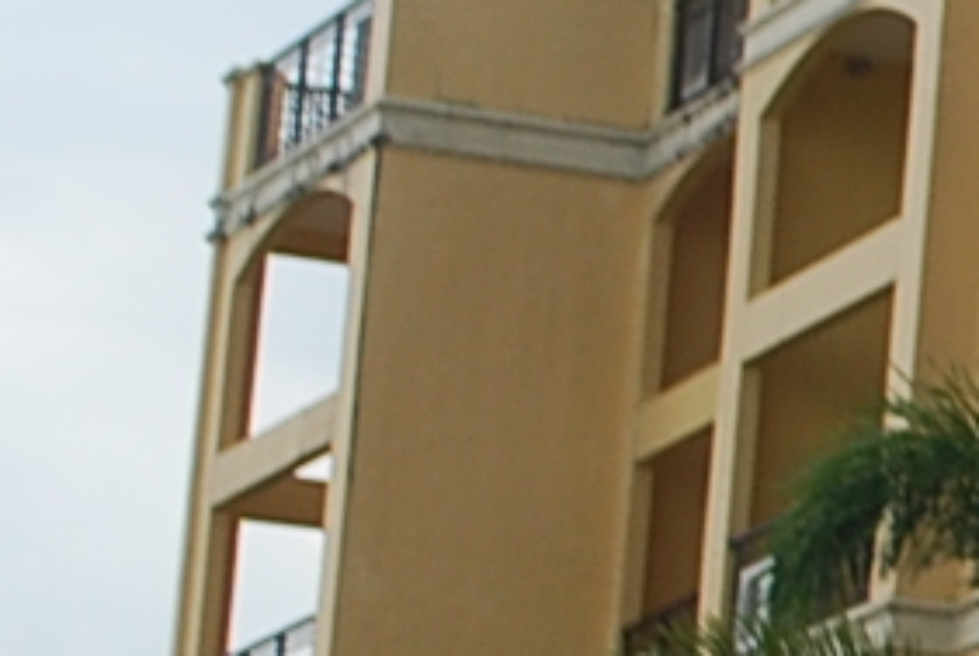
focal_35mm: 330
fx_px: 8988
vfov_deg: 4.2
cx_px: 2753
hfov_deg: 5.9
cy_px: 184
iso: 200
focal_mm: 32
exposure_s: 1/125
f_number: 5.6
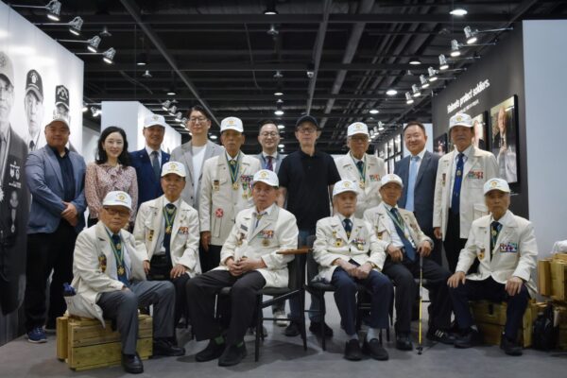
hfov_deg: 53.1
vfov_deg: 36.9
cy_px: 189
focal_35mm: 36
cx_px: 284
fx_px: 567
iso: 1000
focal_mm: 24
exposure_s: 1/125
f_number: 5.6
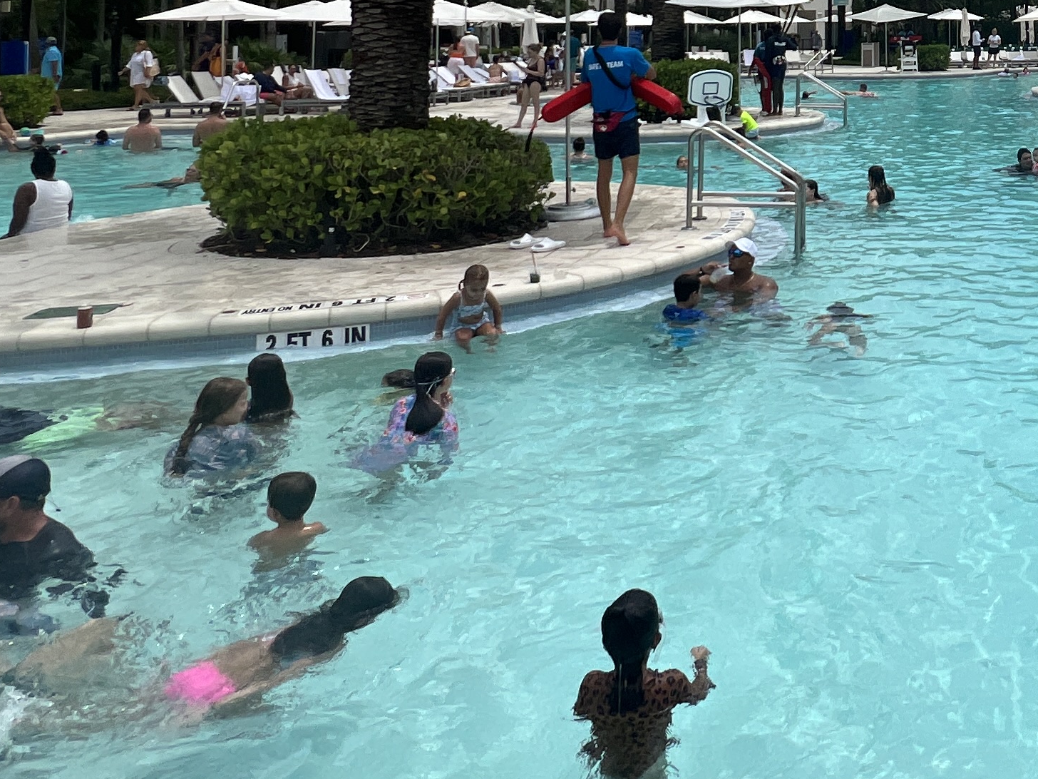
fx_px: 1080
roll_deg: +0.7
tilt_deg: +5.0
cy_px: -28
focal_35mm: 36
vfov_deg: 35.3
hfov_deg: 45.1
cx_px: 989
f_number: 1.8
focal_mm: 1.57
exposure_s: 1/2874
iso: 32
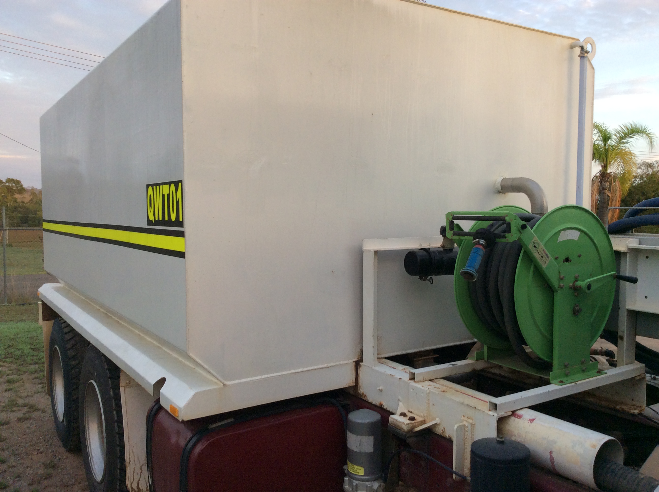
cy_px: 246
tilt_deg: -3.0
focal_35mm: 32
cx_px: 330
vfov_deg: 44.1
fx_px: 608
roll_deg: +2.0
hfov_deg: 56.9
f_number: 2.4
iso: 50
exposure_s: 1/100
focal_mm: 3.3
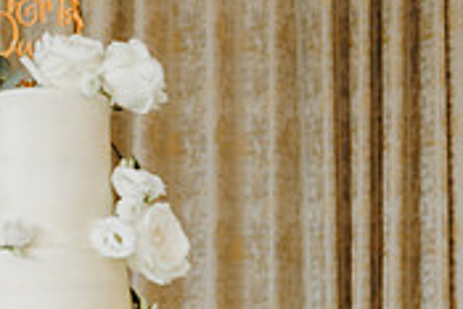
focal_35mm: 133
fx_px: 1712
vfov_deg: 10.2
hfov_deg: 14.6
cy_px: 344
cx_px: -170
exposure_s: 1/200
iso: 500
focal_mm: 35
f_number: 2.2
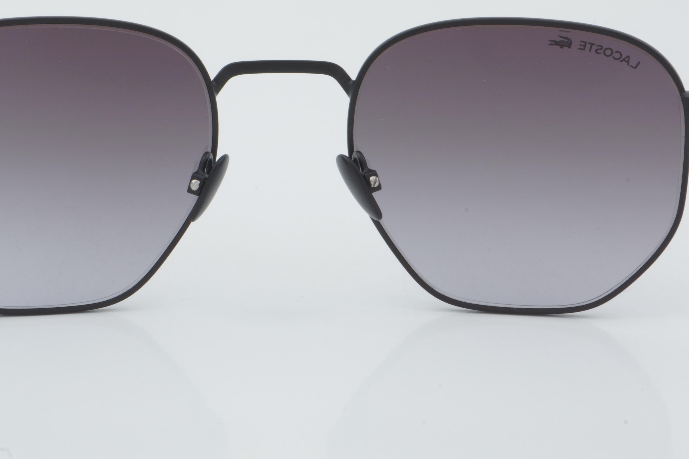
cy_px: 164
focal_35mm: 107
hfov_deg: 19.1
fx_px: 2041
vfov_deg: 12.8
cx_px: 285
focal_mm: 55
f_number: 32
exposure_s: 1/3
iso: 100
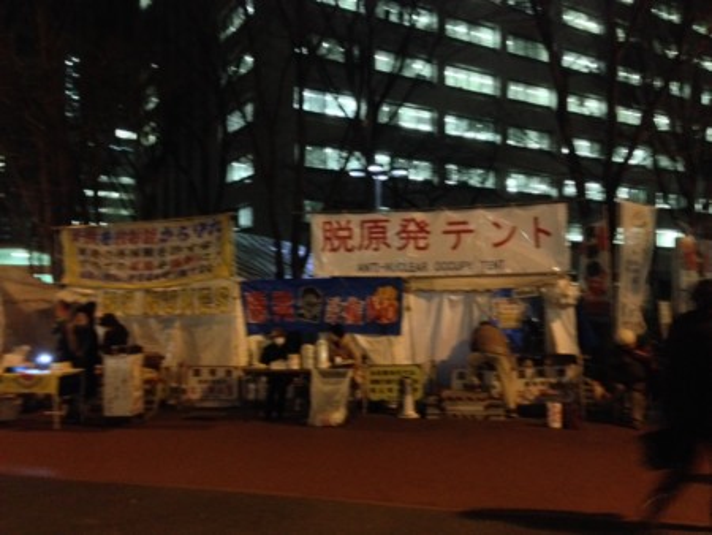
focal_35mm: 33
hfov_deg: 55.3
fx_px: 679
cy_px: 268
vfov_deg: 43.0
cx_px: 356
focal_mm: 4.12
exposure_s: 1/15
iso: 800
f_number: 2.4
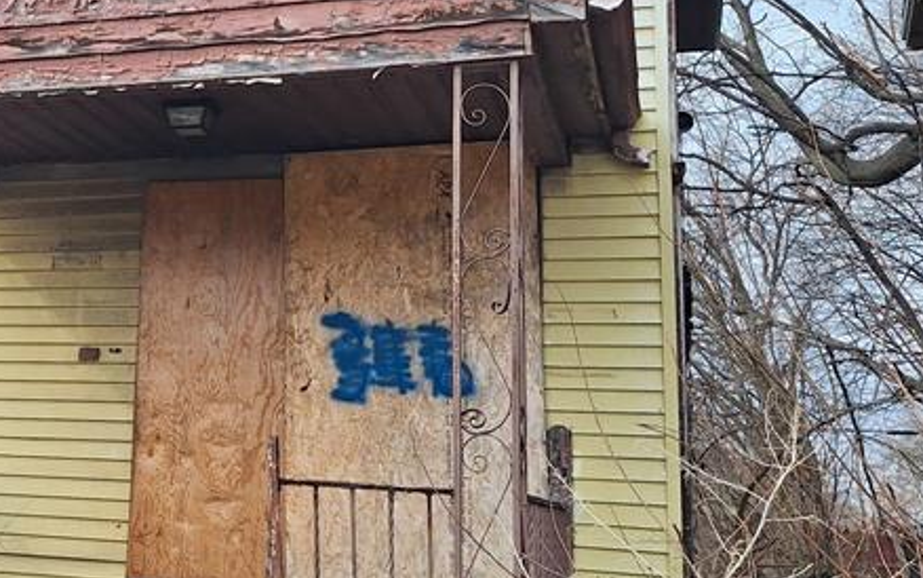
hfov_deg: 33.4
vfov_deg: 22.7
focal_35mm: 57
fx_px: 1434
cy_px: 213
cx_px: 55
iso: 40
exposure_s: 1/2160
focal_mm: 5.54
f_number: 1.8
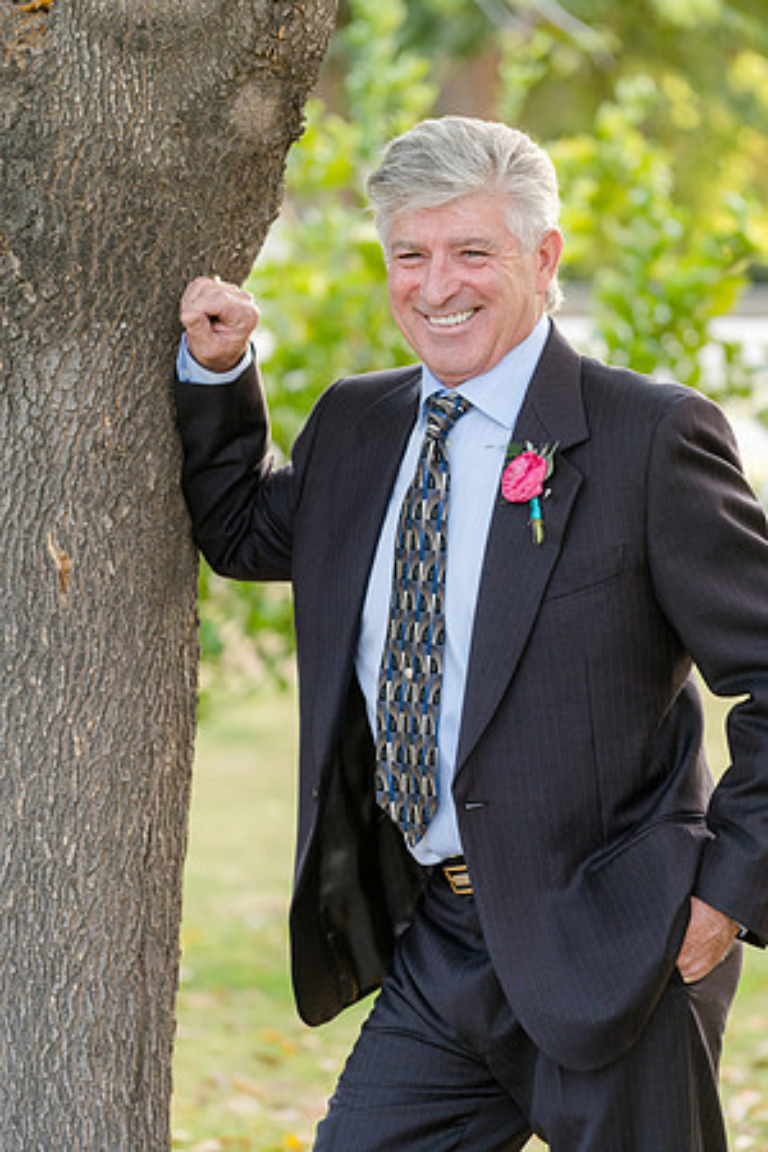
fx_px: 4608
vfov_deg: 14.3
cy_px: 576
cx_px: 384
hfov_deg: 9.5
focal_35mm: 144
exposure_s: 1/320
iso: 800
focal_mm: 144
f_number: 4
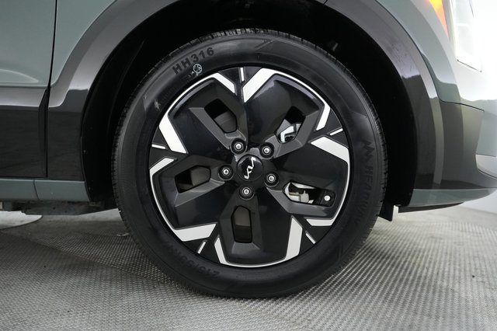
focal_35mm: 24
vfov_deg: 53.1
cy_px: 166
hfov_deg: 73.8
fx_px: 331
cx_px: 248
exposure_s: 1/160
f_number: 2.8
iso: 5000
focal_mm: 24
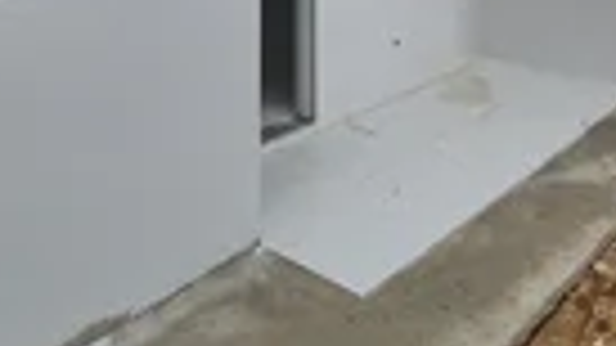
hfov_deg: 48.3
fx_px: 653
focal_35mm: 40
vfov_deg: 24.8
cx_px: 472
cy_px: -133
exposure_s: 1/514
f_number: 2.2
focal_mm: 1.74
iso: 50
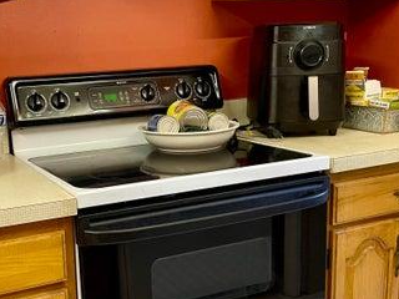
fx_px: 599
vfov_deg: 28.0
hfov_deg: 36.5
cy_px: 176
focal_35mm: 52
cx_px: 136
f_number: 1.6
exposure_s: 1/60
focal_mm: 4.2
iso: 400
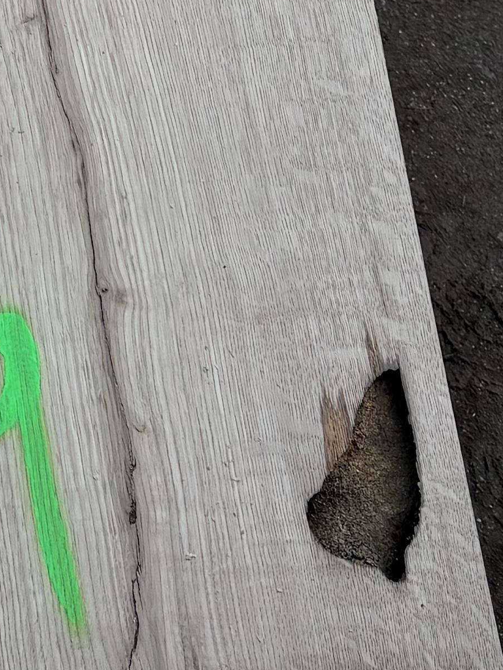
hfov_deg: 11.4
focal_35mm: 123
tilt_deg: -57.2
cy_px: -475
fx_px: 2382
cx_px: -329
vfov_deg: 14.4
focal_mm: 5.96
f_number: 1.6
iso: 50
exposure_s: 1/412
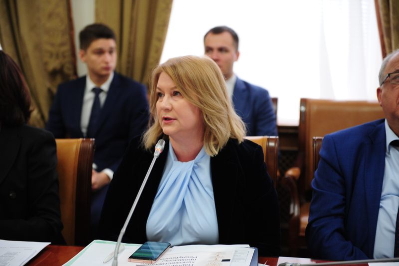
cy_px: 133
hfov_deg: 28.9
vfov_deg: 19.4
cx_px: 200
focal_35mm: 70
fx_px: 775
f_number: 3.2
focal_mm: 70
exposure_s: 1/320
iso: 2000
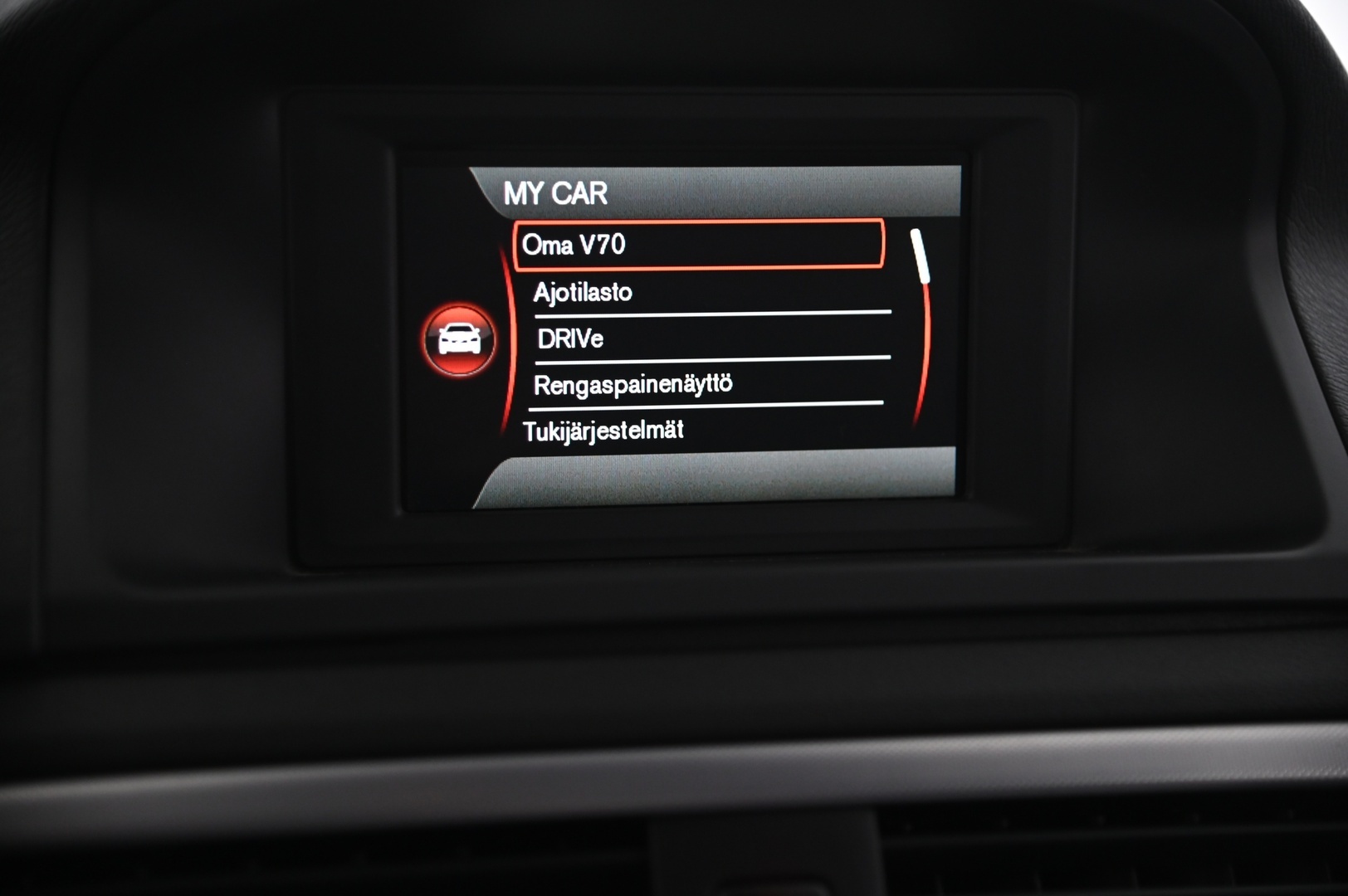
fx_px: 2806
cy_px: 448
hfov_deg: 27.0
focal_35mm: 75
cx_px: 674
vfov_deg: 18.2
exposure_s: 1/30
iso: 2000
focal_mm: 75
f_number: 4
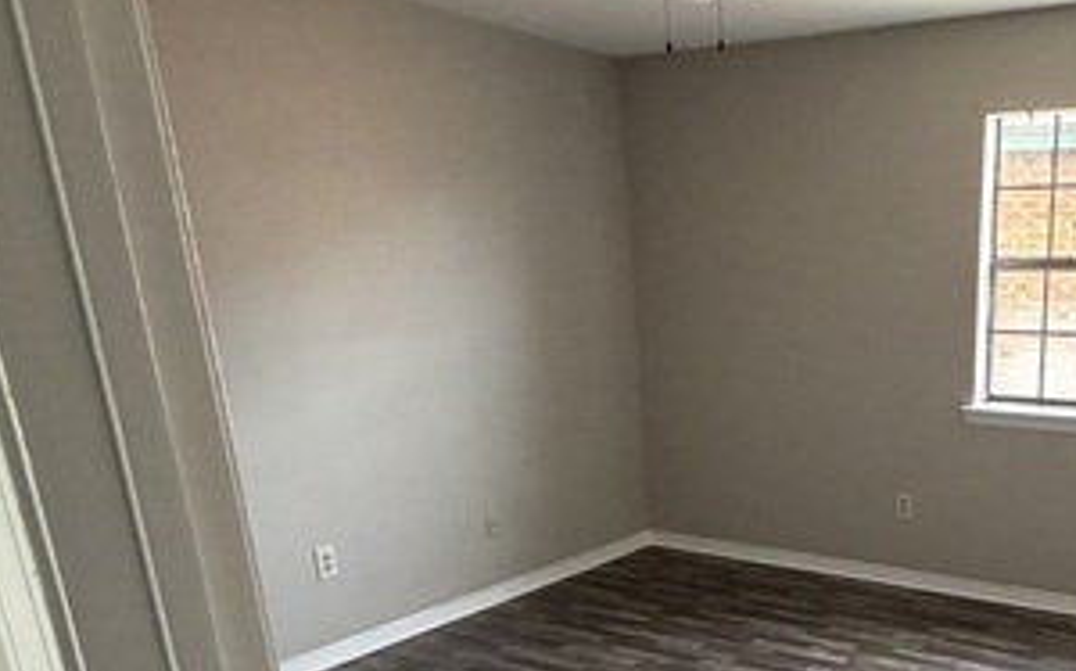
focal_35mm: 33
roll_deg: -2.2
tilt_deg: -18.0
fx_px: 967
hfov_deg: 54.0
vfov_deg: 36.4
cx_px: 872
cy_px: 576
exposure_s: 1/115
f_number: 2.2
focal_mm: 2.22
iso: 320
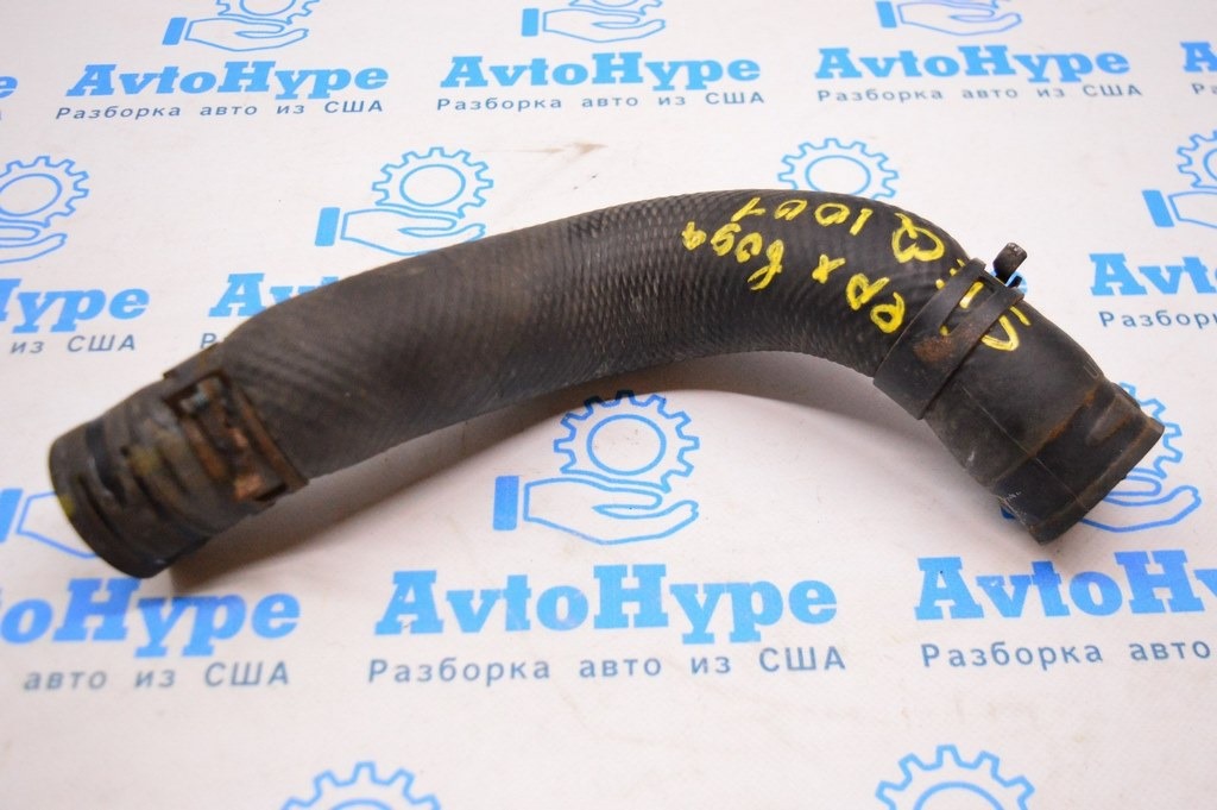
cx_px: 608
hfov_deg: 49.6
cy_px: 405
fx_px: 1317
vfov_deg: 34.2
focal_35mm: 39
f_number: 4
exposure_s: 1/320
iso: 3200
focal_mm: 26
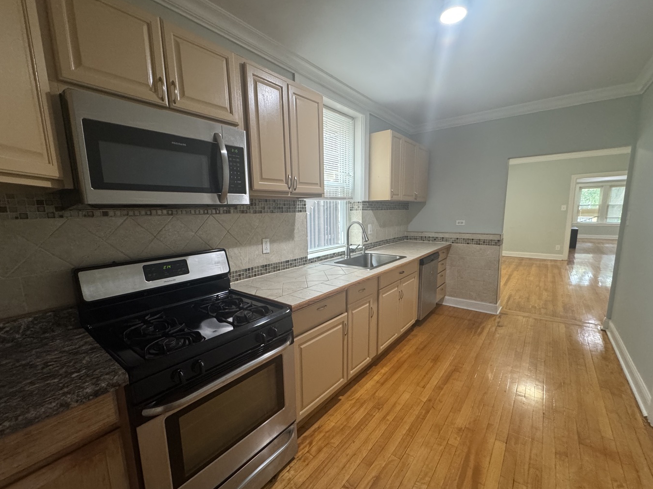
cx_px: 322
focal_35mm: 15
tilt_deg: -8.9
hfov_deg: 98.2
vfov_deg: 81.7
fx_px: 283
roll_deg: +1.8
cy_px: 255
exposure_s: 1/60
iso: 400
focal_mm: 2.22
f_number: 2.2
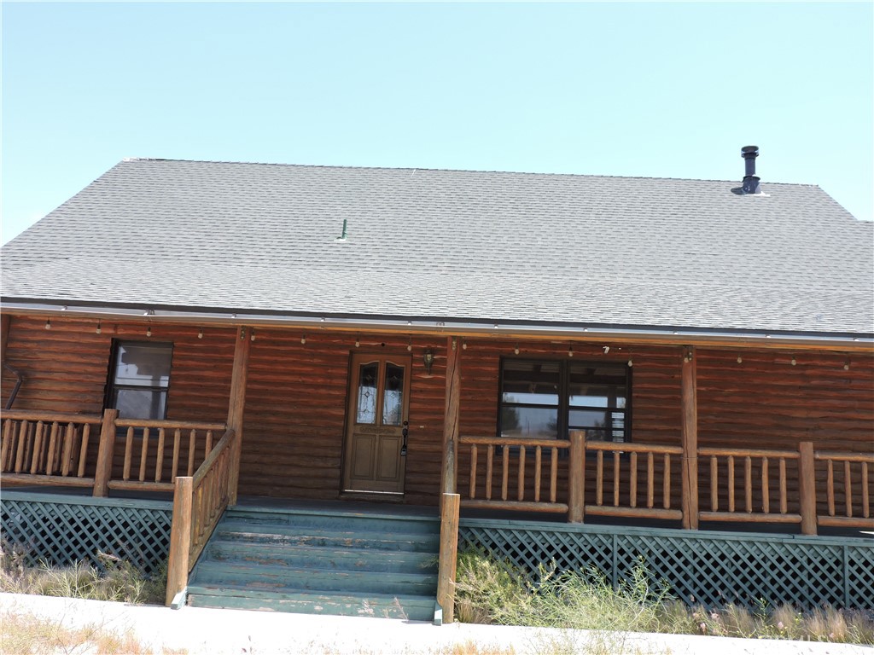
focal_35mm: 30
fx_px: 757
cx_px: 437
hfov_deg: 60.0
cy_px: 328
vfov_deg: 46.8
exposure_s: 1/400
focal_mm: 5.4
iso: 100
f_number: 3.1
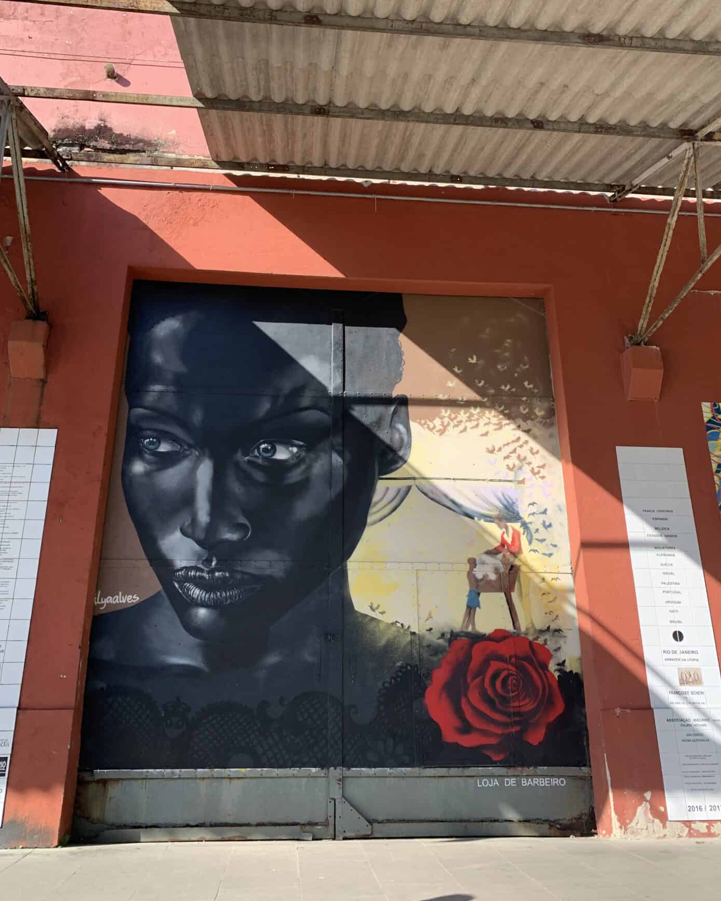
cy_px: 405
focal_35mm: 28
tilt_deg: +22.0
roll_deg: -0.8
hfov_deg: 51.5
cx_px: 349
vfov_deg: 62.1
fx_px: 747
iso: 25
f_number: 1.8
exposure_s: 1/597
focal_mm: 4.25
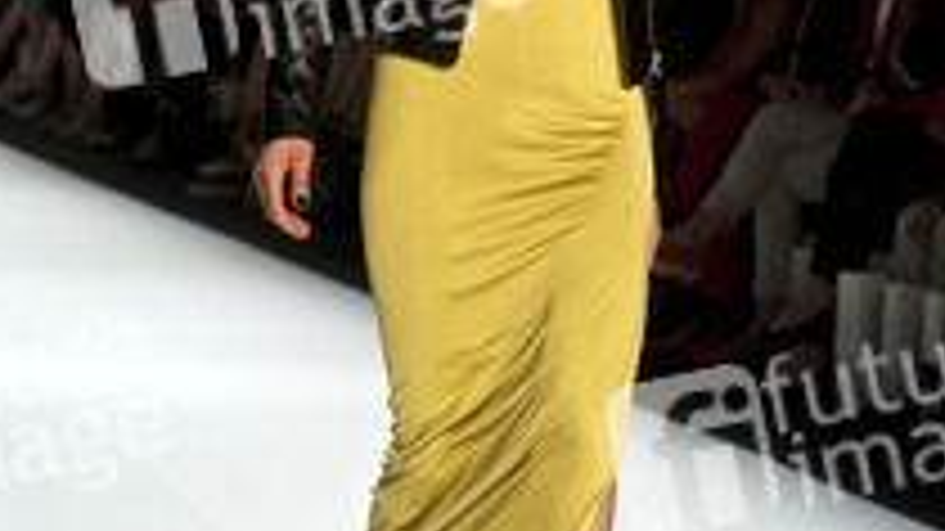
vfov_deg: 6.1
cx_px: 430
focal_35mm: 200
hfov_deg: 10.8
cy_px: 207
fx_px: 5010
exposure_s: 1/250
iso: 1600
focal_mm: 100
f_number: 7.1
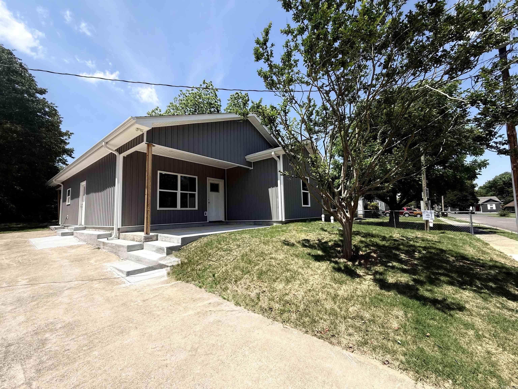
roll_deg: +1.8
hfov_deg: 102.1
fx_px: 209
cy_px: 194
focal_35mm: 14
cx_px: 259
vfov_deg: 85.7
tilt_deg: +6.0
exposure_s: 1/1259
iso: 50
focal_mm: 2.22
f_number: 2.2
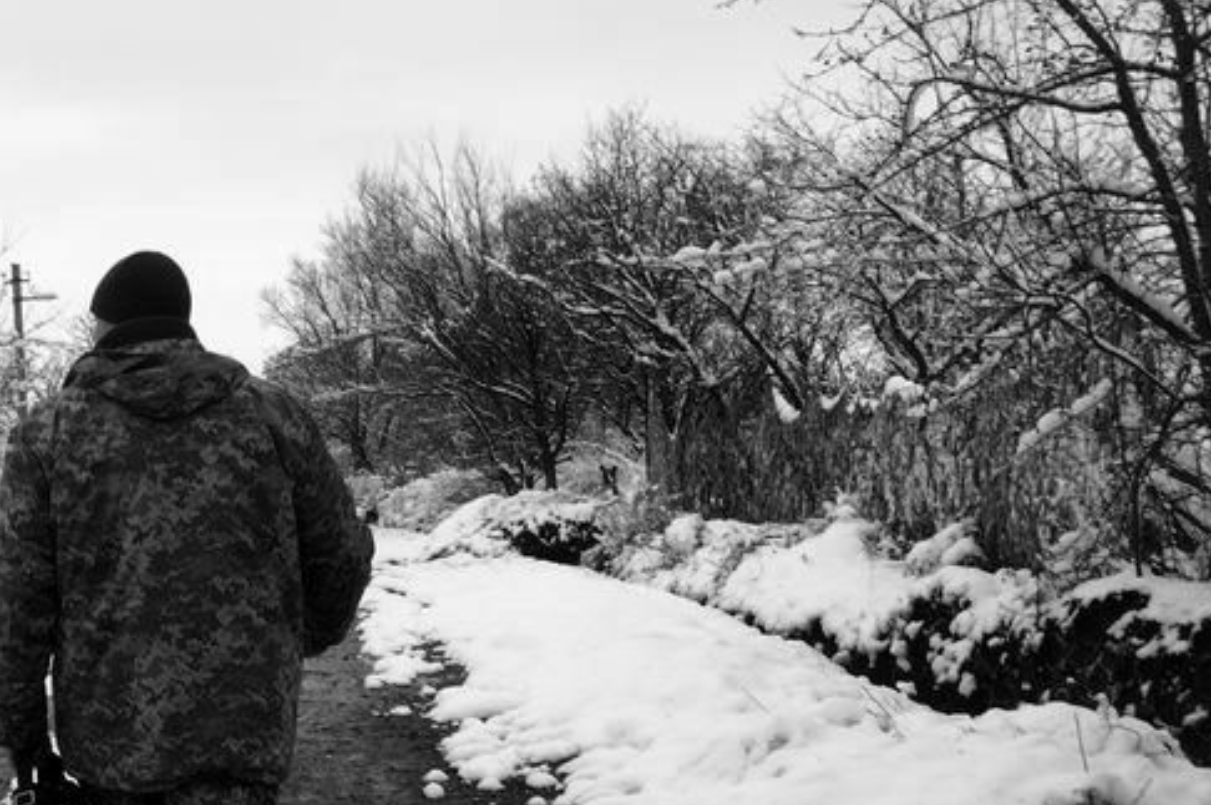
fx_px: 1680
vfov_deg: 26.3
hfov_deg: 37.3
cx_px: 145
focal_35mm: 50
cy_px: 687
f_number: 6.3
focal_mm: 18
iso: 100
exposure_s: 1/100
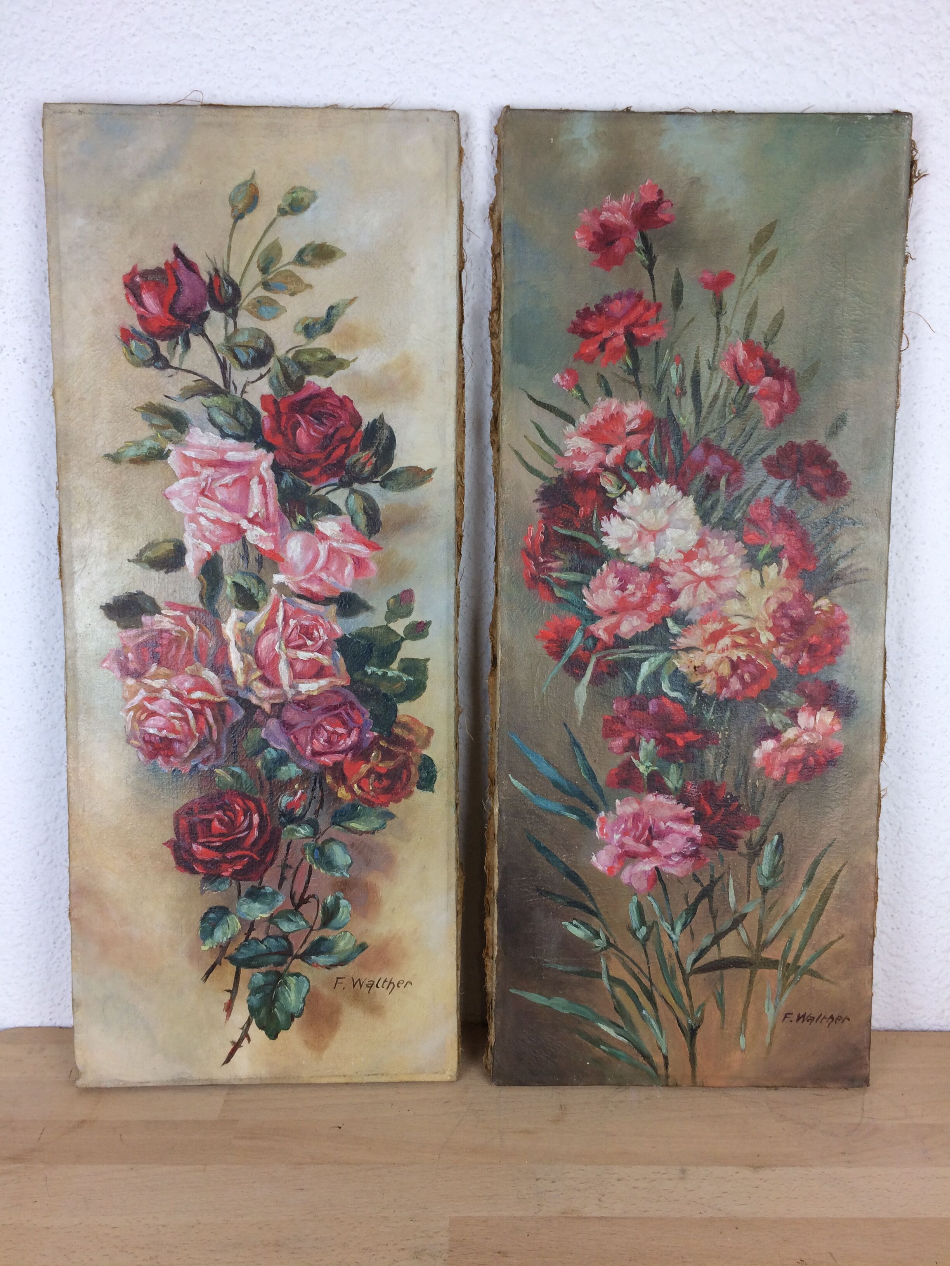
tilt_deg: -12.0
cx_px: 475
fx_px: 1061
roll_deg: +0.6
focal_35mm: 29
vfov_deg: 61.7
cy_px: 633
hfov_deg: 48.2
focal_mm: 4.15
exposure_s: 1/50
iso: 40
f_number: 2.2
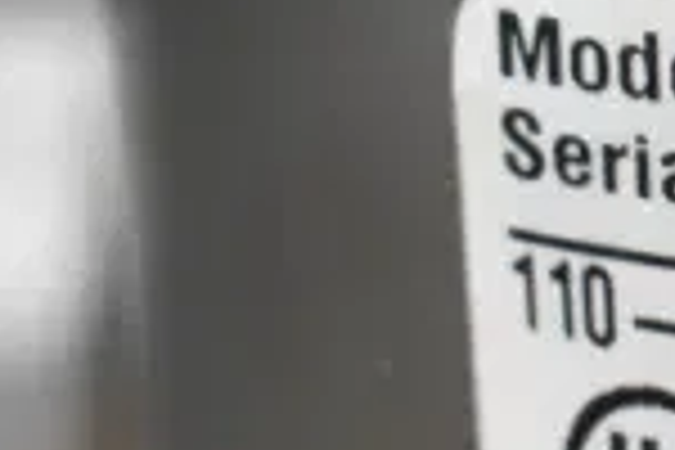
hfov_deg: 8.1
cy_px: 250
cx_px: 1332
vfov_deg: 5.6
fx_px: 4575
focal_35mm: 244
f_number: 6.3
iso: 6400
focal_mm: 40
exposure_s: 1/160
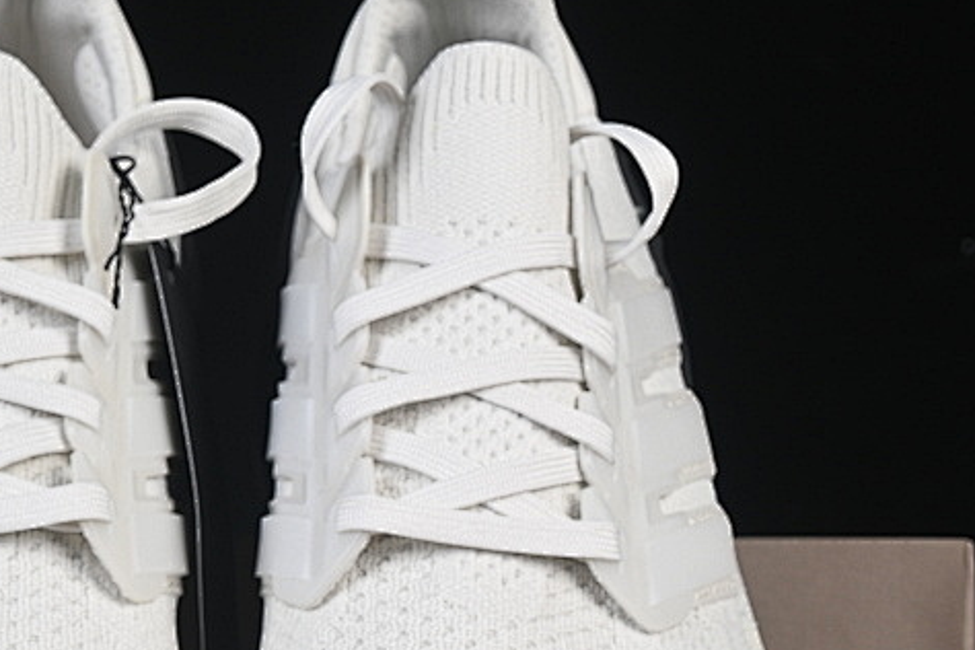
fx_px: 4631
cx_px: 224
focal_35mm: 171
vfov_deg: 8.0
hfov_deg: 12.0
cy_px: 582
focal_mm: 50
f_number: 8
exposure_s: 1/80
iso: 160
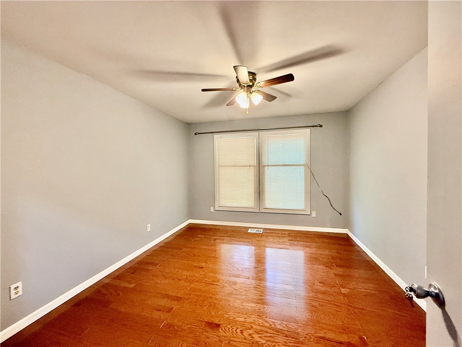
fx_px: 187
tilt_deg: -2.1
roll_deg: +0.7
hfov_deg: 102.1
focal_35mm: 14
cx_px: 231
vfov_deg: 85.7
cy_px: 174
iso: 320
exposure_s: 1/60
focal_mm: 2.22
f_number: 2.2
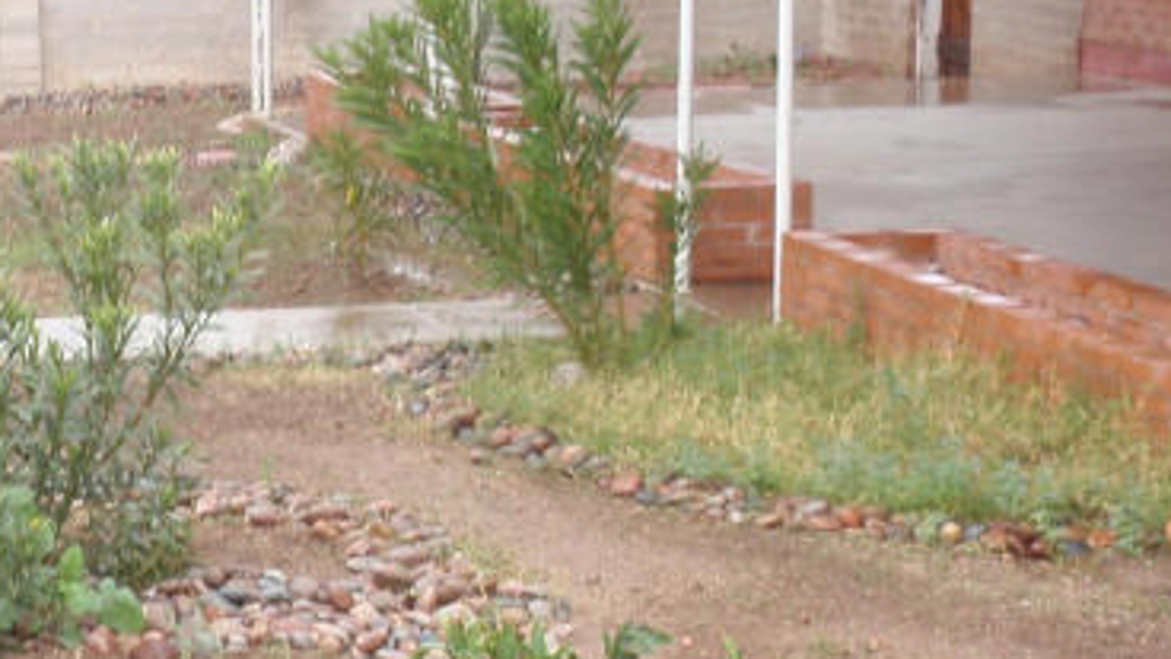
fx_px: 3198
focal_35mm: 103
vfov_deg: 11.7
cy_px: 522
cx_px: -64
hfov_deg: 20.0
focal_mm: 6.07
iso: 64
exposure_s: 1/50
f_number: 3.5
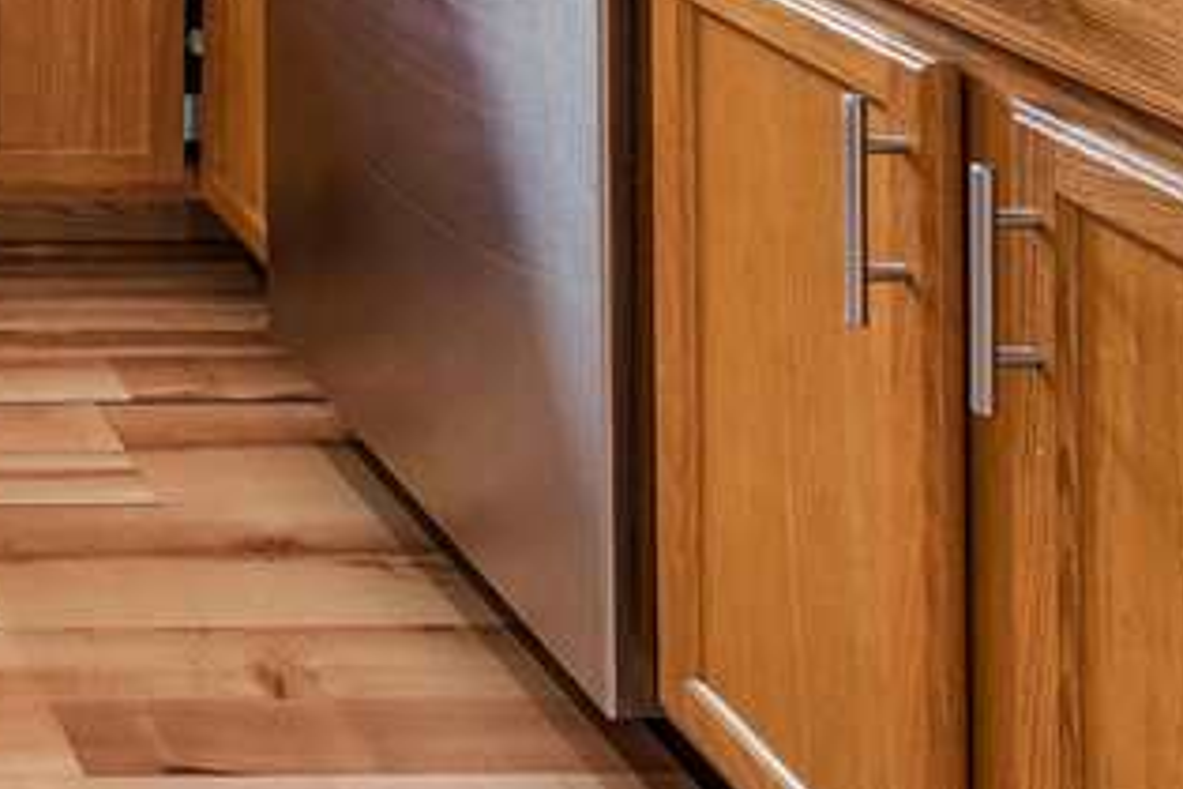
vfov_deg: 16.7
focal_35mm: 65
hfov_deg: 24.2
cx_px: -597
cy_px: -708
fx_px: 2136
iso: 400
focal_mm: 16
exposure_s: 1/20
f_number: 8
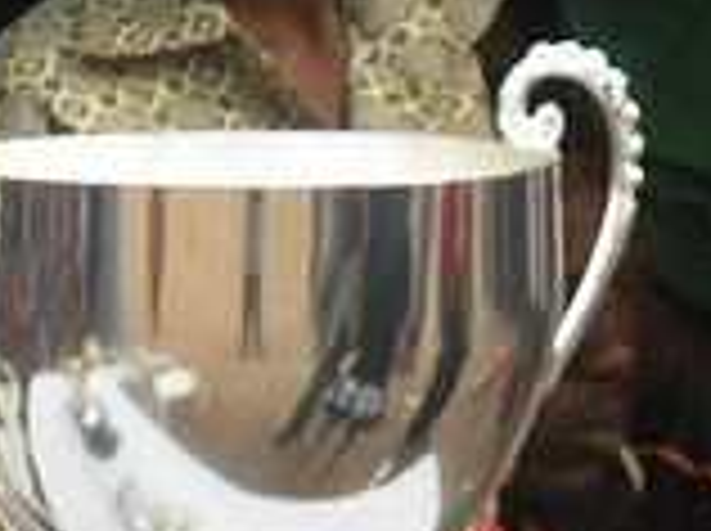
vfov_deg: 3.3
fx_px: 9126
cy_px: 605
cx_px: -198
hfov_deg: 4.4
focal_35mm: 445
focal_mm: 21.2
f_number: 5.3
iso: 400
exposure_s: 1/60
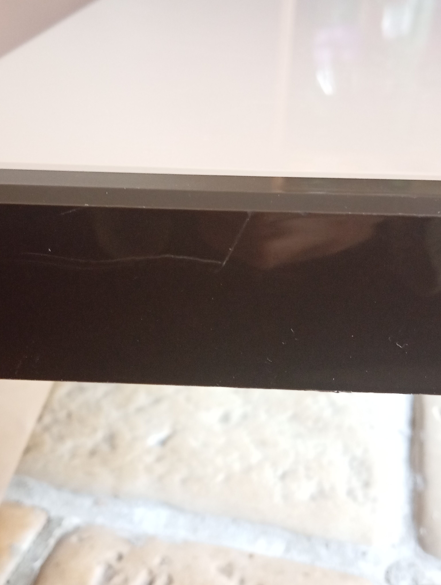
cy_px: 292
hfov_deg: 36.0
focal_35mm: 40
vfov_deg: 46.7
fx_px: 678
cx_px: 220
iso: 4670
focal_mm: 4.22
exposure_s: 1/20
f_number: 1.8
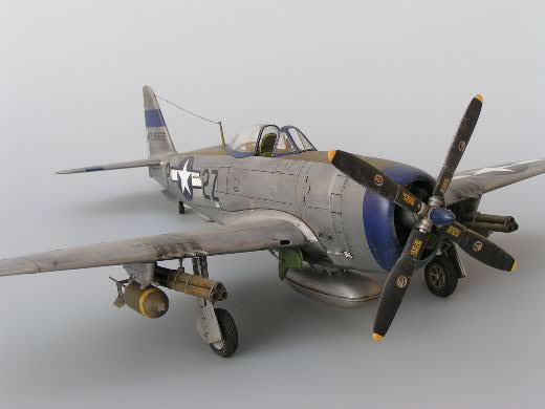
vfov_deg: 25.7
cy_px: 204
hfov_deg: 33.8
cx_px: 272
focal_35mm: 57
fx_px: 897
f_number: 5
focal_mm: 8.7
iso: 50
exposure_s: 1/200
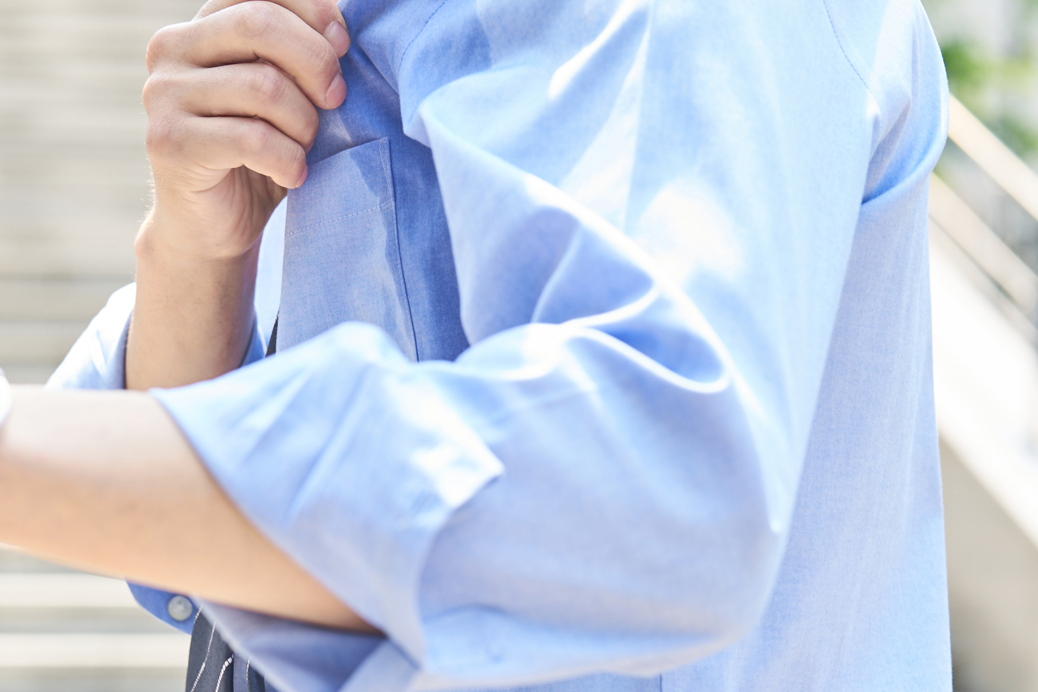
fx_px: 3171
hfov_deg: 18.5
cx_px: 361
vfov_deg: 12.4
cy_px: 443
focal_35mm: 110
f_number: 3.2
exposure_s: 1/250
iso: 64
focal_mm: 50
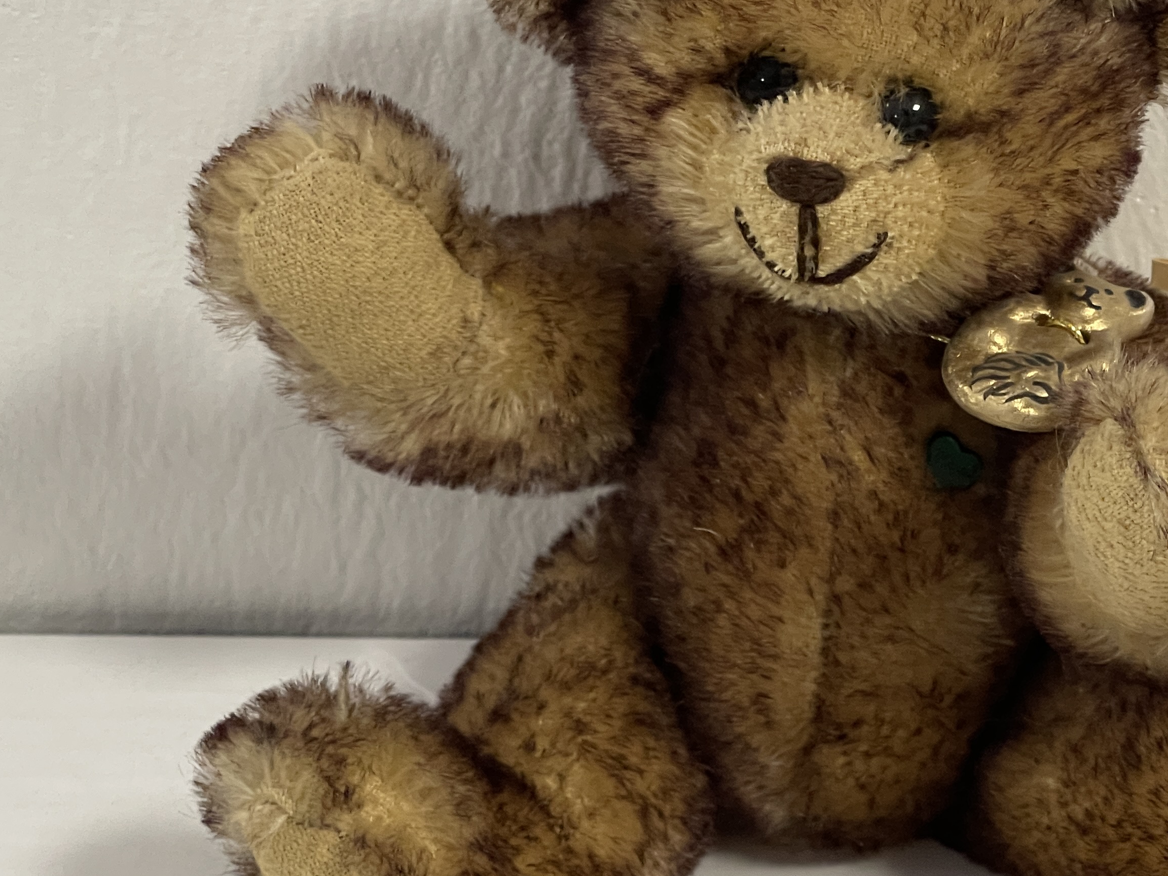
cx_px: 758
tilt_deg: -30.4
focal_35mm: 112
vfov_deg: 13.2
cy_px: 449
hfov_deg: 17.5
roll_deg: -0.5
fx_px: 3779
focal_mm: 7.5
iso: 250
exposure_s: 1/50
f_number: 2.2
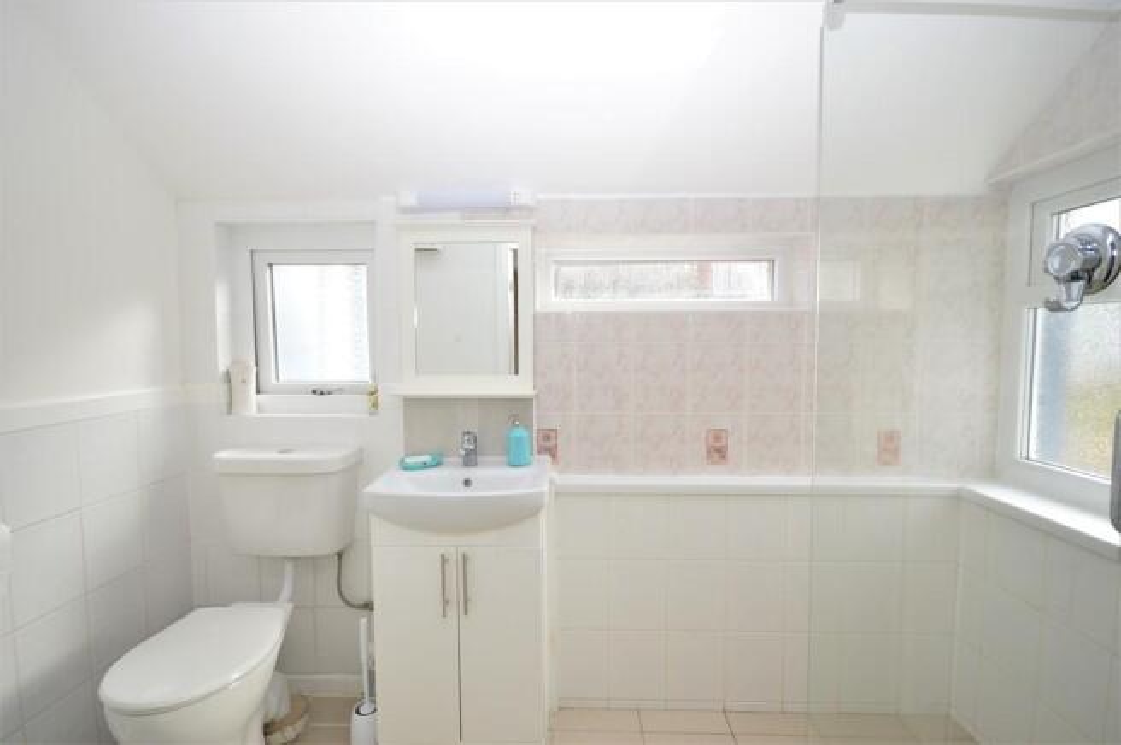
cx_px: 560
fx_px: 467
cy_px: 372
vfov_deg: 77.2
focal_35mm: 15
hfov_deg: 100.4
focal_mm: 10
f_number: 4.5
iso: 400
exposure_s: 1/80
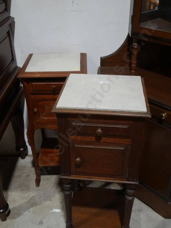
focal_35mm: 40
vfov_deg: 46.8
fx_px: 263
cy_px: 114
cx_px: 86
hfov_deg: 36.0
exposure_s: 1/60
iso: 320
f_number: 4.4
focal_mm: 20
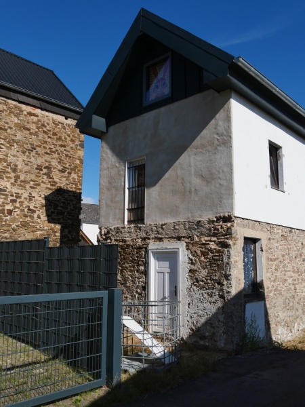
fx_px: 352
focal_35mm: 30
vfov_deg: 60.0
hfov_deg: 46.8
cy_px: 204
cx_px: 152
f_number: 9
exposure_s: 1/500
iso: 200
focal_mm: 15
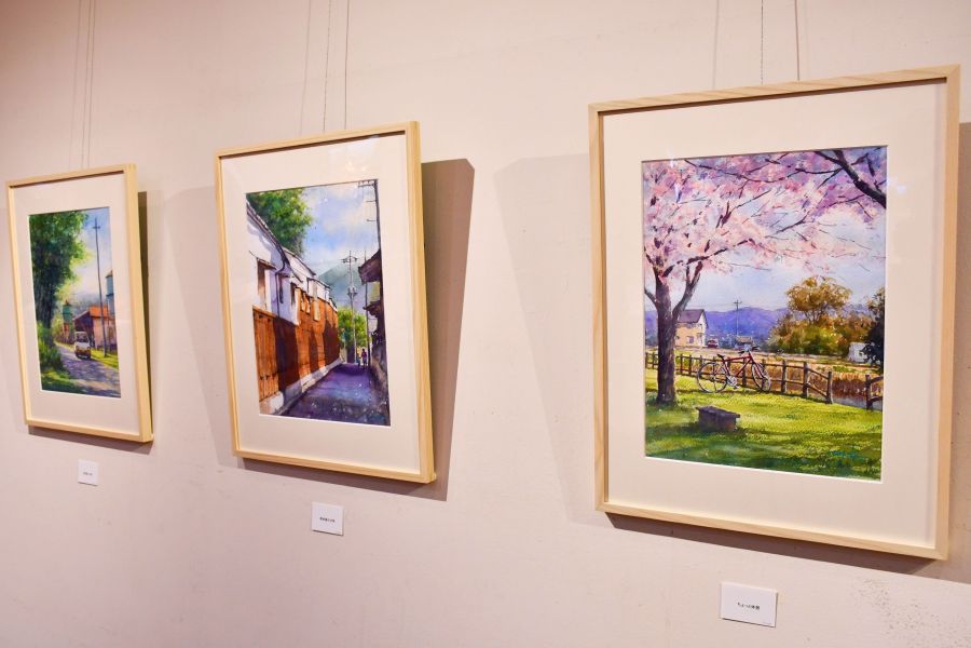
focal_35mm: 30
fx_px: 809
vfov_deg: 43.6
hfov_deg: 61.9
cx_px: 486
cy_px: 324
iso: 640
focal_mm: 20
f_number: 5.6
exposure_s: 1/60
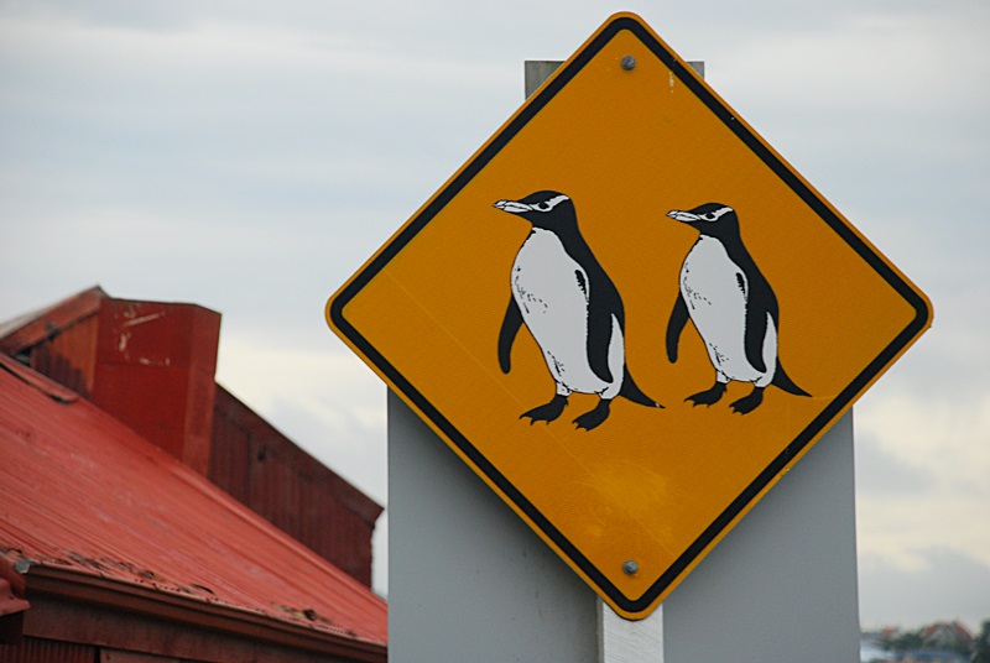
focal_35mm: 168
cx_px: 495
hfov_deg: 12.2
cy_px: 332
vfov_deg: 8.2
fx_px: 4627
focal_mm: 112
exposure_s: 1/160
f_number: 6.3
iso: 400
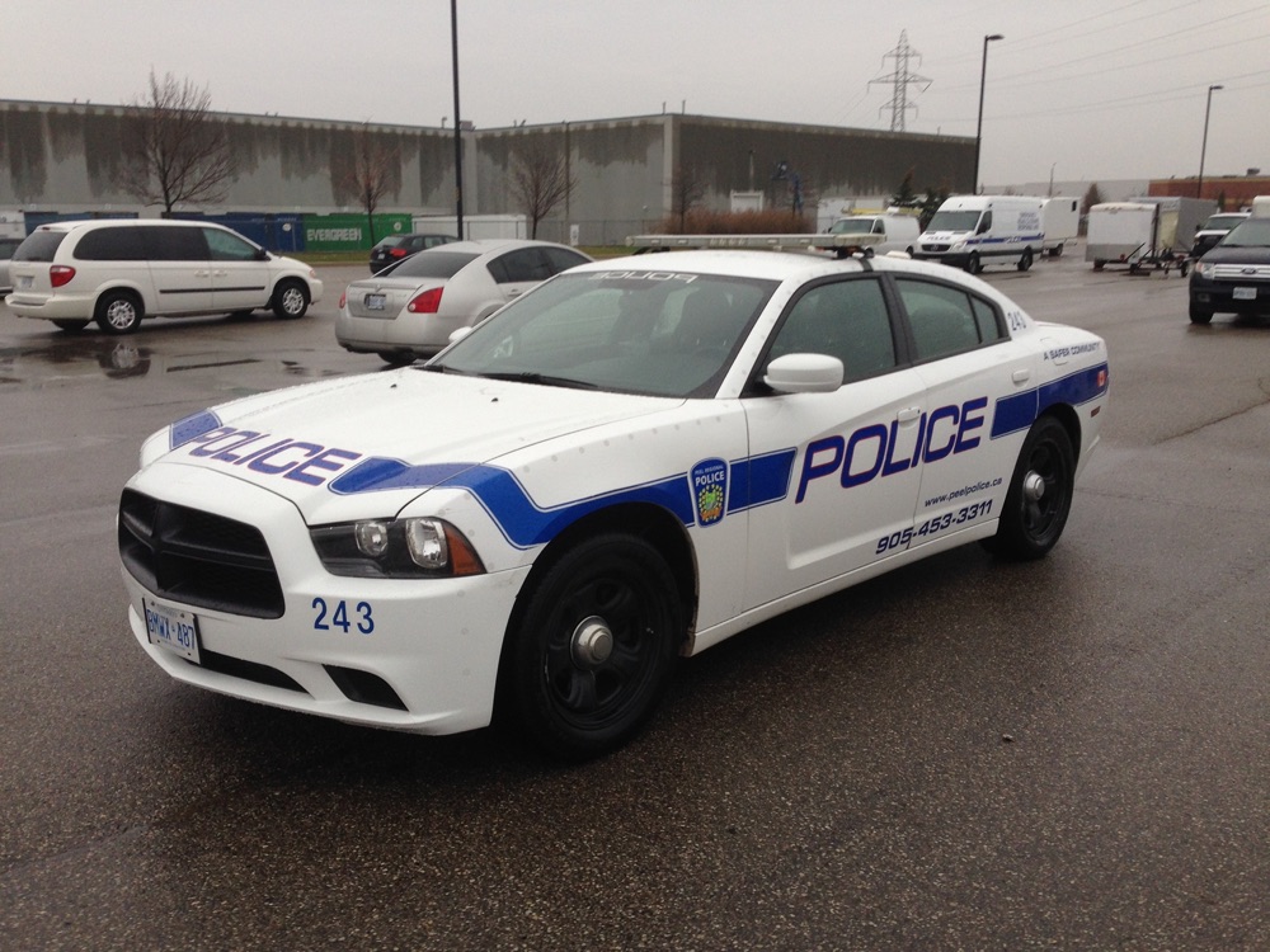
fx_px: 1211
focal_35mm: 33
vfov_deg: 42.9
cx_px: 635
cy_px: 476
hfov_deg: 55.4
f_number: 2.4
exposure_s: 1/120
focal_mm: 4.12
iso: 64
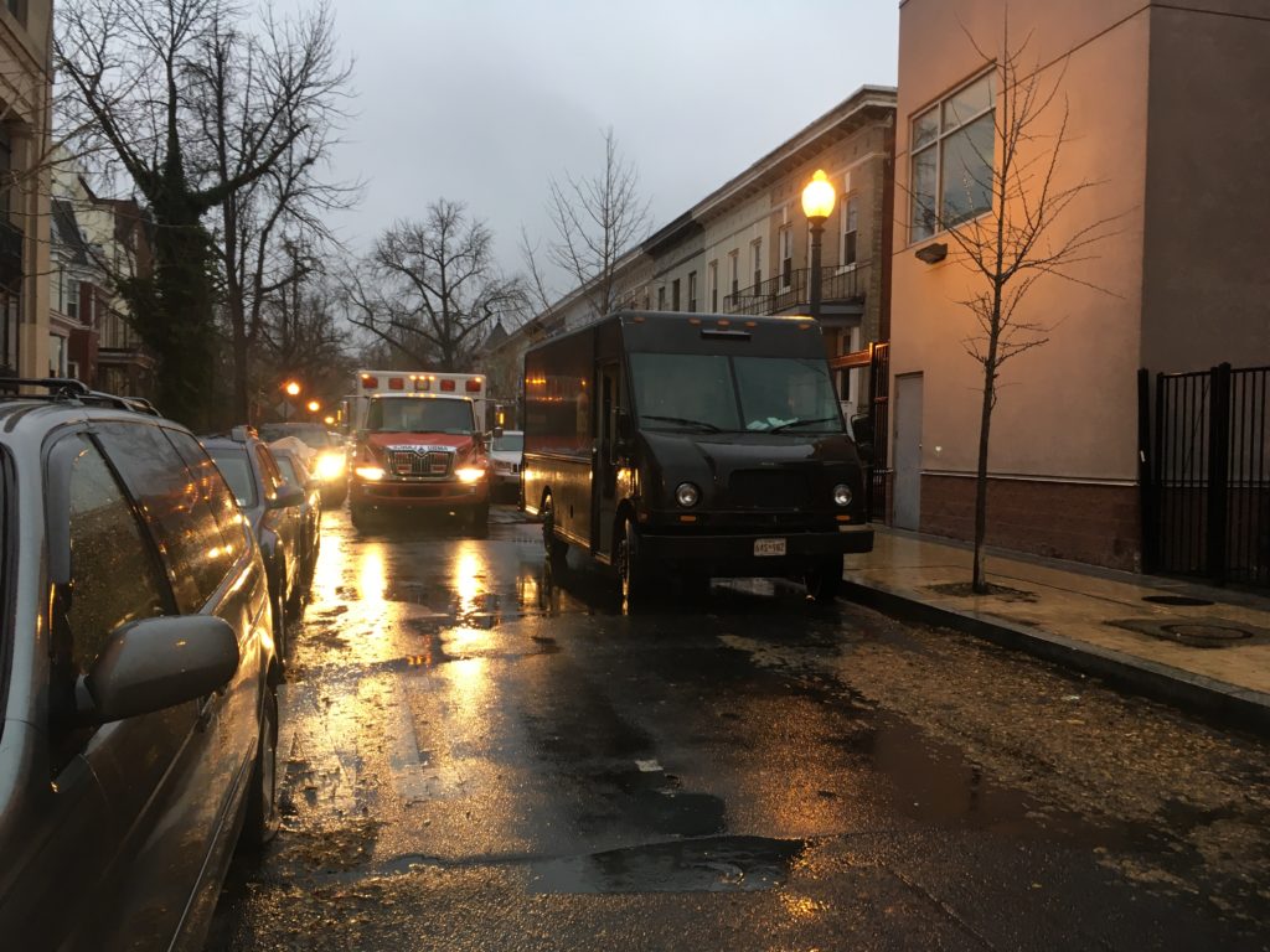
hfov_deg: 61.7
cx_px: 635
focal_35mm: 29
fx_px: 1064
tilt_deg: -0.4
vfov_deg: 48.2
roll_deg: -1.6
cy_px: 476
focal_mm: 4.15
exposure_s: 1/30
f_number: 2.2
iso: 50
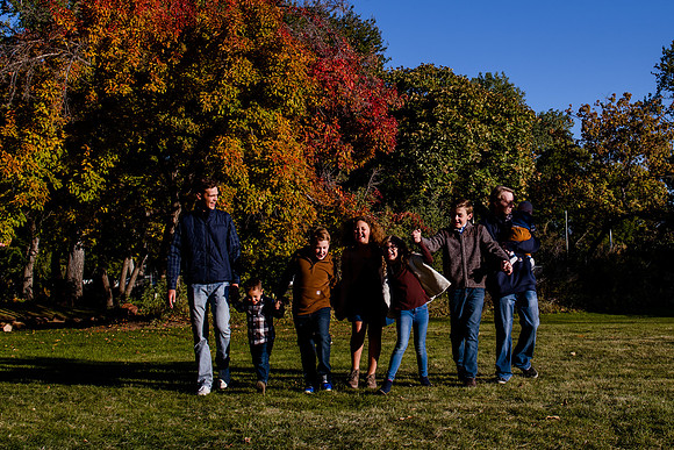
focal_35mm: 53
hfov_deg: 37.2
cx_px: 426
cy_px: 175
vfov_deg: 25.4
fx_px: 996
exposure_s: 1/640
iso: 320
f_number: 6.3
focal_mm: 31
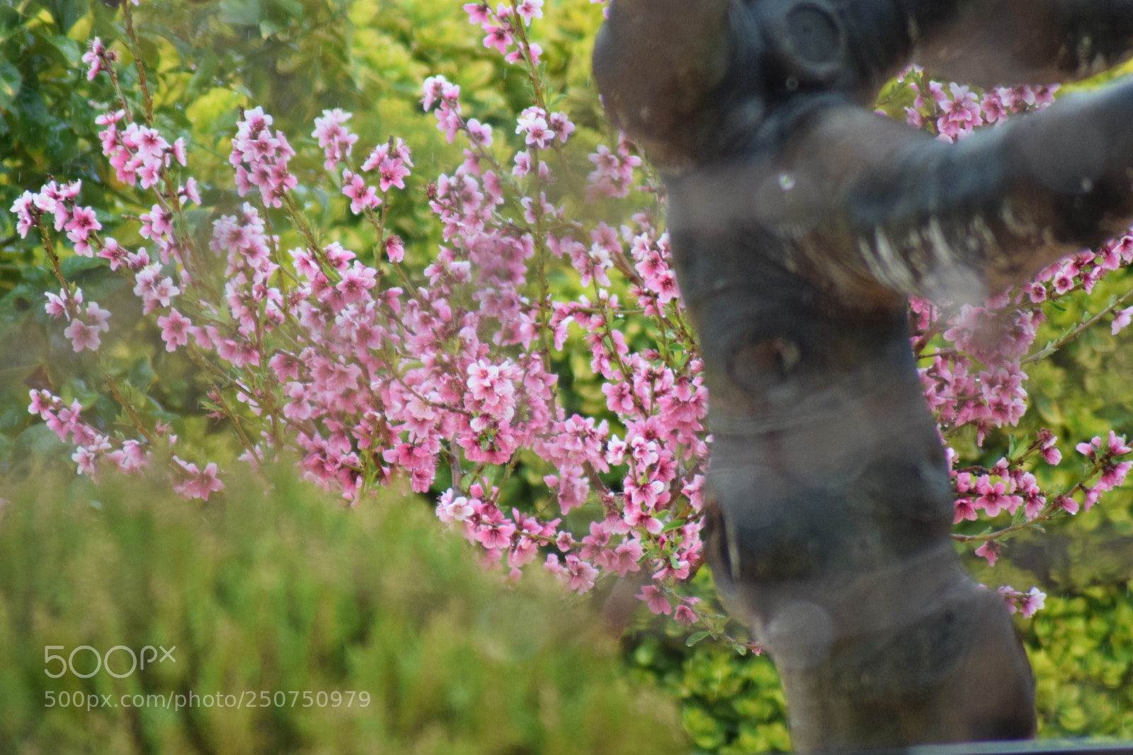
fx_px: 14159
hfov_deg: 4.6
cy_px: 378
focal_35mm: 450
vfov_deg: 3.1
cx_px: 566
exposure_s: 1/500
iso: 1600
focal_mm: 300
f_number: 5.6
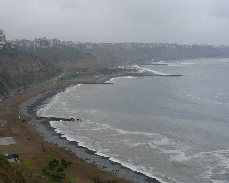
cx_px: 50
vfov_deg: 21.8
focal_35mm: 70
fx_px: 474
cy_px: 80
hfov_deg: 26.7
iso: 80
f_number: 5.6
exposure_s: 1/250
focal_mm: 6.1
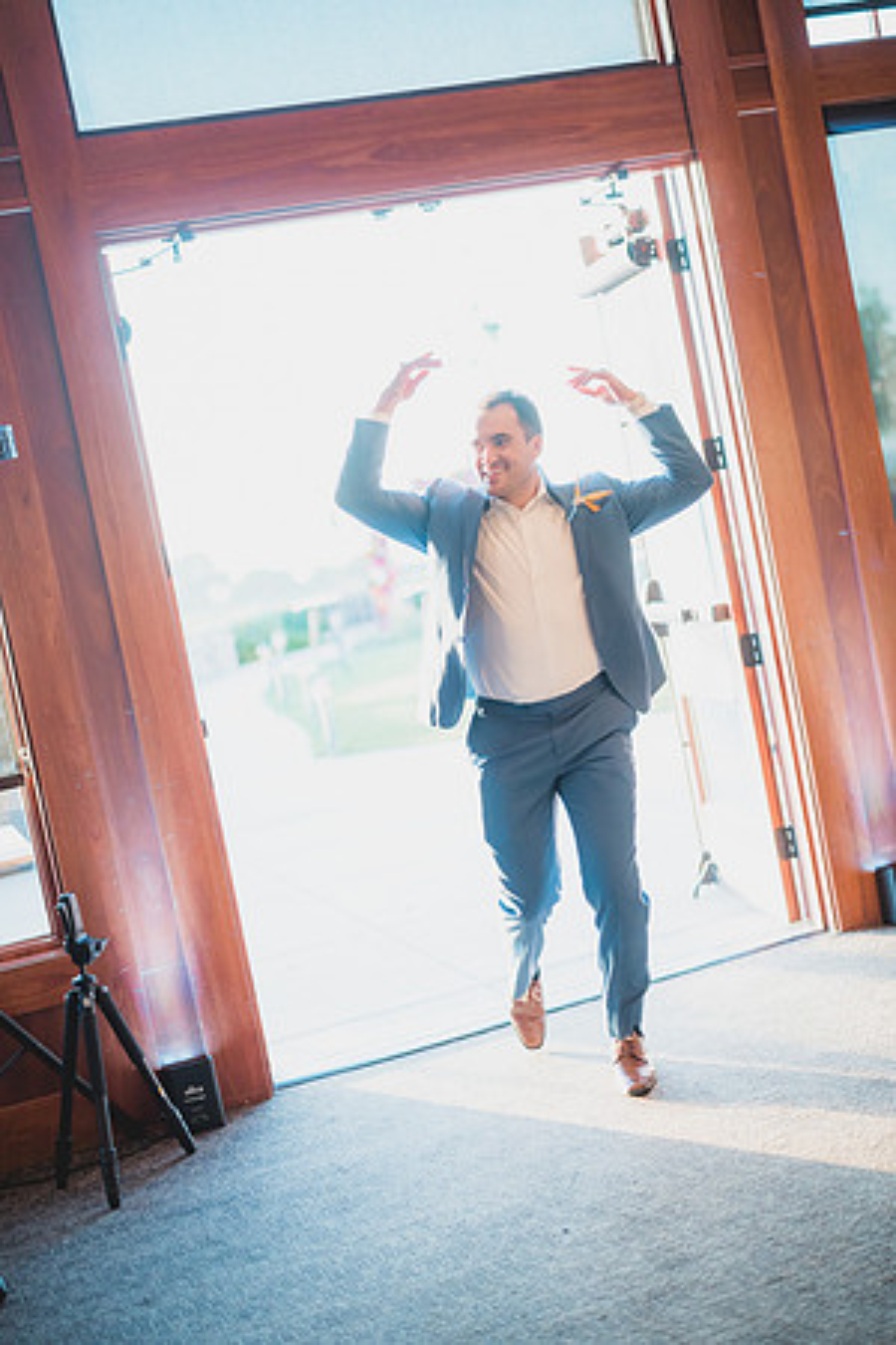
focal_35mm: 50
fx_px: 1867
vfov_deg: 39.6
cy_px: 672
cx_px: 448
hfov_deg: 27.0
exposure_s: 1/1250
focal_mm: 50
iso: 1250
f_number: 1.4
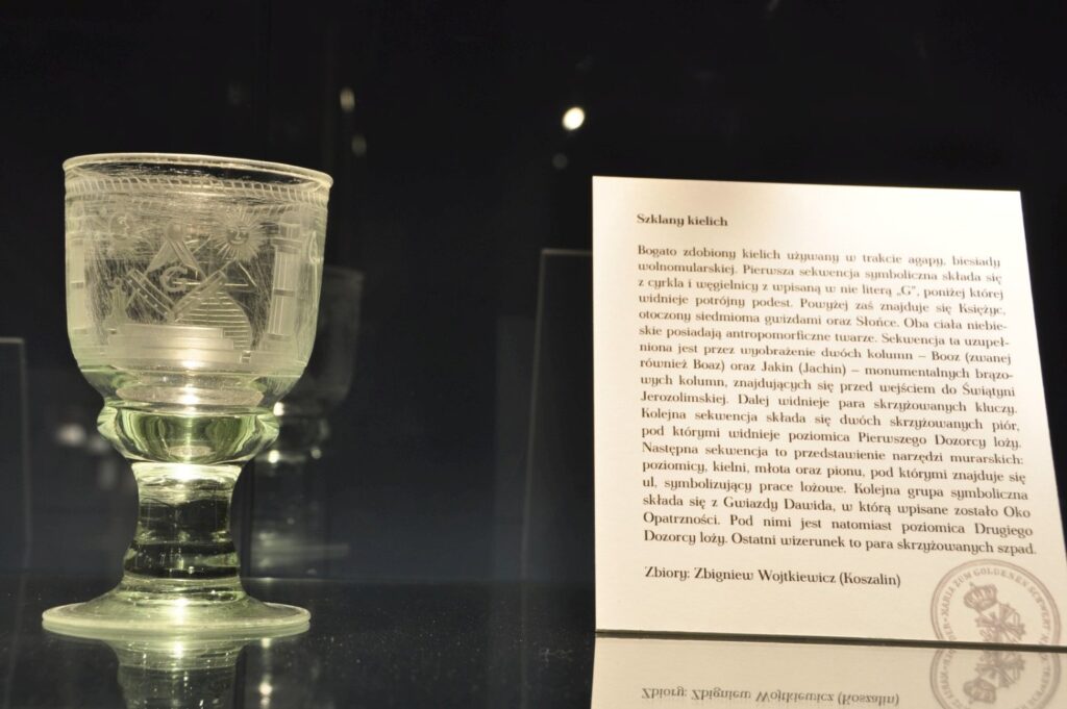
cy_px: 354
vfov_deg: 20.6
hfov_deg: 30.5
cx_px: 534
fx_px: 1955
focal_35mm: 66
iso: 320
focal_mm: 44
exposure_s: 1/15
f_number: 9
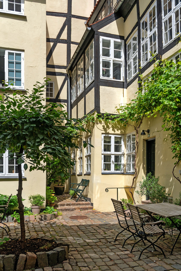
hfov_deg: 40.0
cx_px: 90
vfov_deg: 57.2
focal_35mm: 33
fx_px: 249
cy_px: 136
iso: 200
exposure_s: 1/4000
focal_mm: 22
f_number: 4
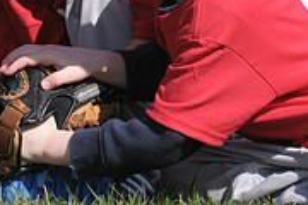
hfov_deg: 2.1
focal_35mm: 966
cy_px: -105
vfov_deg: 1.4
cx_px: 101
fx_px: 8264
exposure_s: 1/2500
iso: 400
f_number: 4
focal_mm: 200
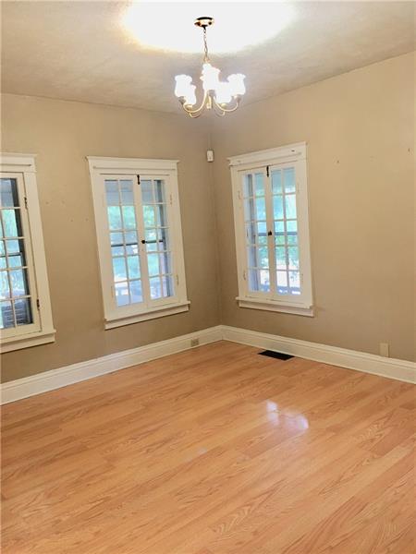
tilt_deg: -6.1
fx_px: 465
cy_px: 277
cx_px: 208
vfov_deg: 61.7
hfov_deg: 48.2
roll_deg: +4.0
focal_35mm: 29
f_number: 2.2
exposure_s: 1/30
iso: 40
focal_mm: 4.15
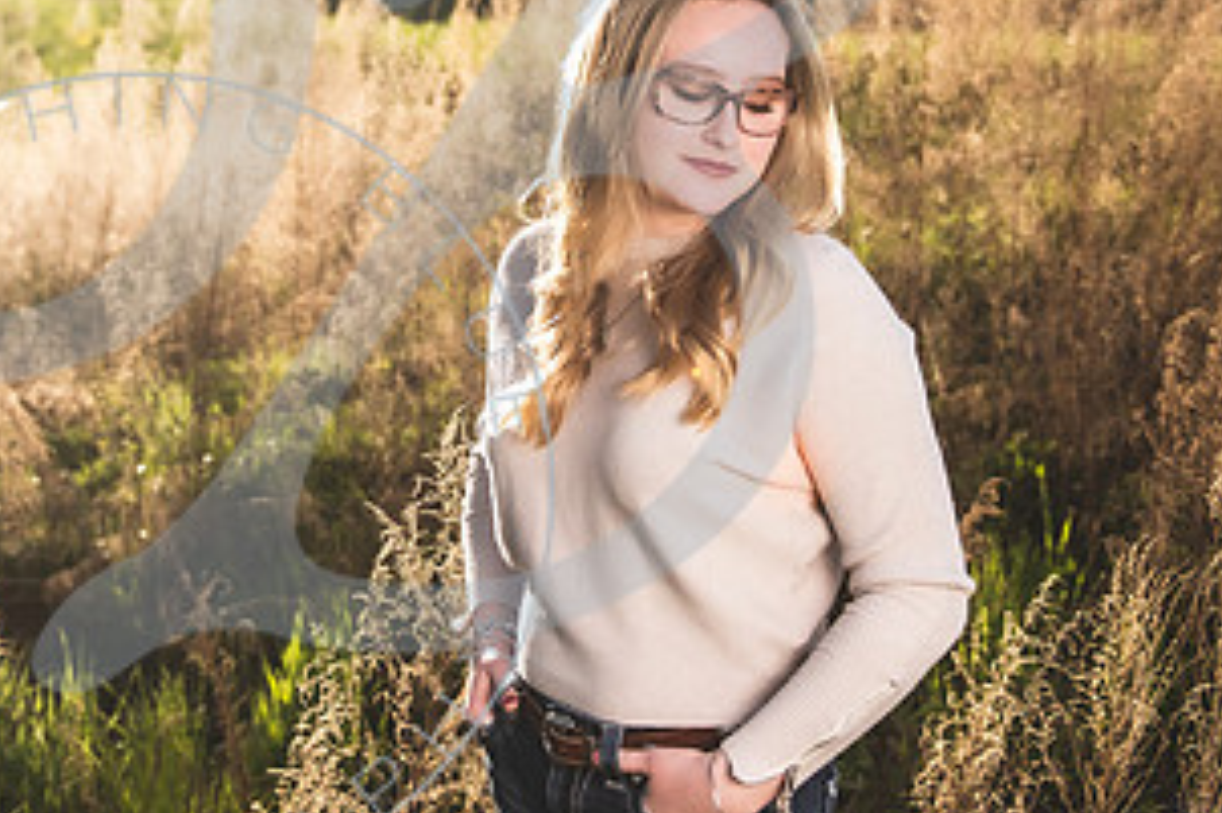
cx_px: 406
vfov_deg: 20.5
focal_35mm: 65
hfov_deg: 30.7
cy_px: 104
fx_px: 2205
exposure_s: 1/640
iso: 100
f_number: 2.8
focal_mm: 32
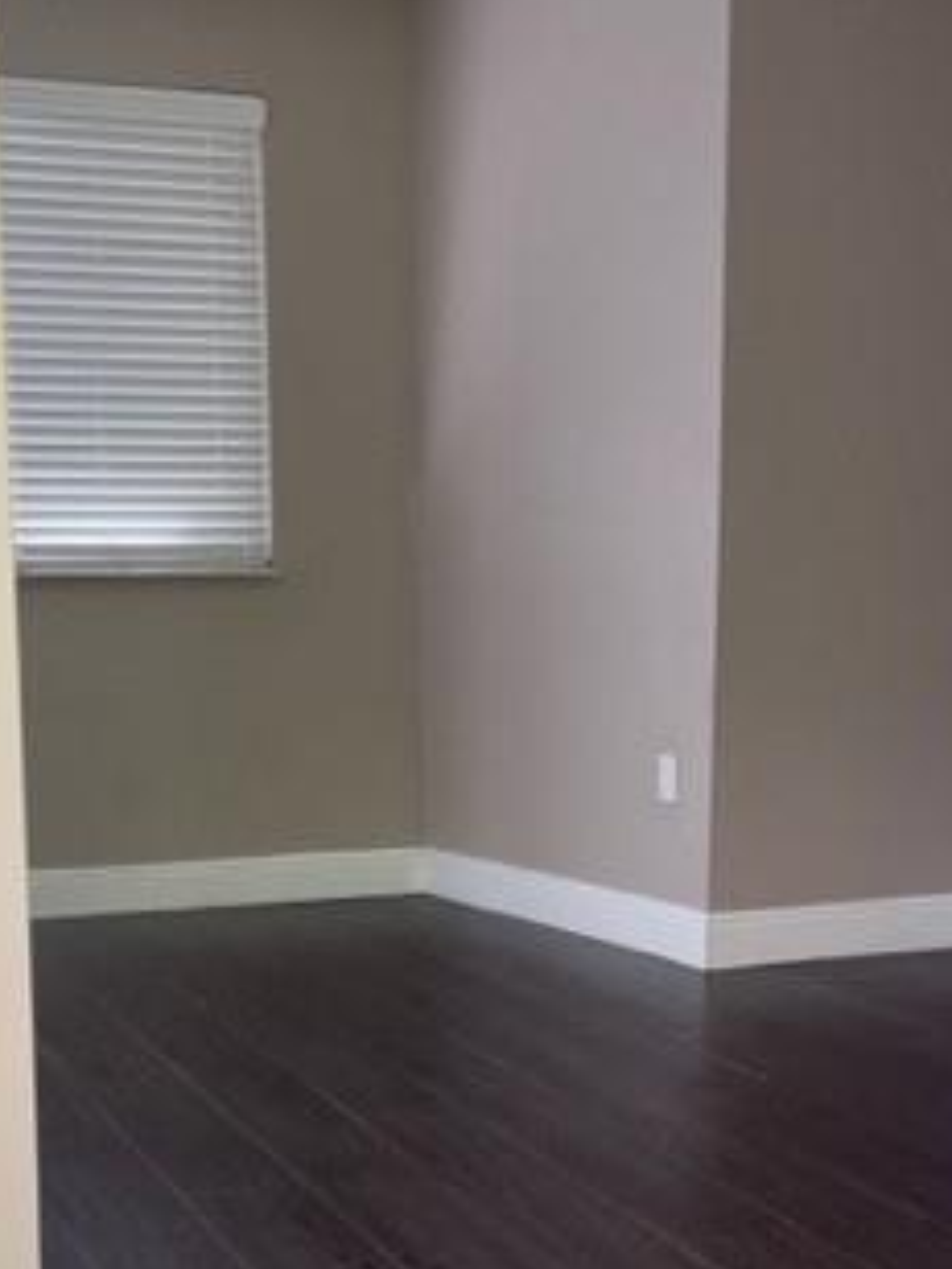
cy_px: 890
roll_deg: +0.6
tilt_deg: -10.1
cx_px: 371
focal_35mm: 54
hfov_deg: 27.0
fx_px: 1980
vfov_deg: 35.0
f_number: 1.6
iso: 80
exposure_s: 1/60
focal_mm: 5.1
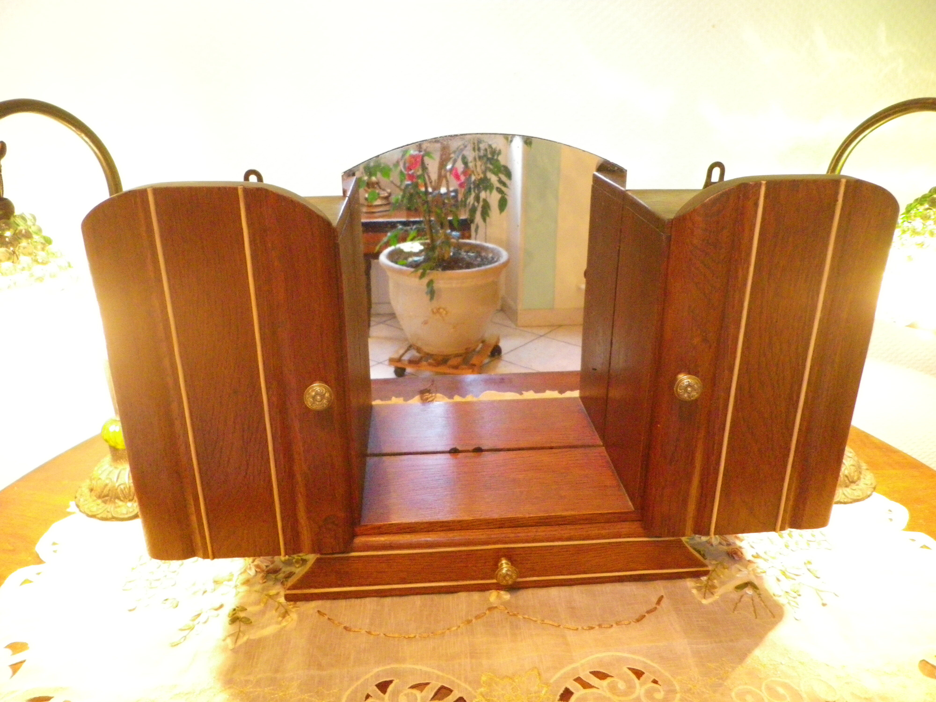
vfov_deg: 49.7
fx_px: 757
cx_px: 468
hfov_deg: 63.4
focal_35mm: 28
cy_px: 351
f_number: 2.6
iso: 800
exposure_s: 1/25
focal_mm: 4.9
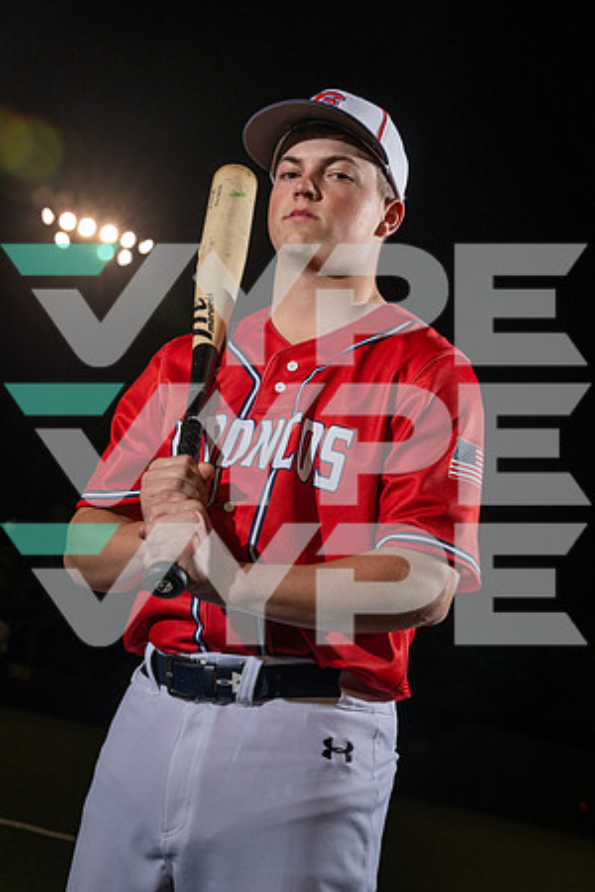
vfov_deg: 30.1
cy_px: 446
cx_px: 298
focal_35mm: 67
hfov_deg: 20.3
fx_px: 1661
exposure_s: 1/125
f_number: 8
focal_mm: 67
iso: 200
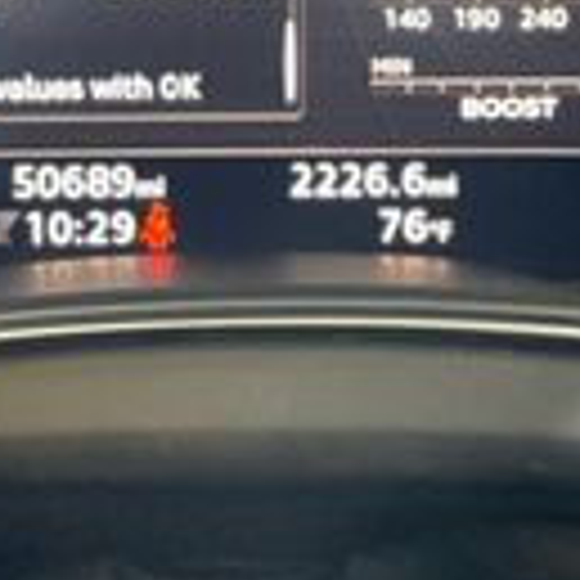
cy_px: -117
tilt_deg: -9.9
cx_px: 153
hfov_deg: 15.2
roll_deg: +0.1
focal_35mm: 114
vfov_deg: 14.8
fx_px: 2161
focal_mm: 4.2
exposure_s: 1/40
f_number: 1.6
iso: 400
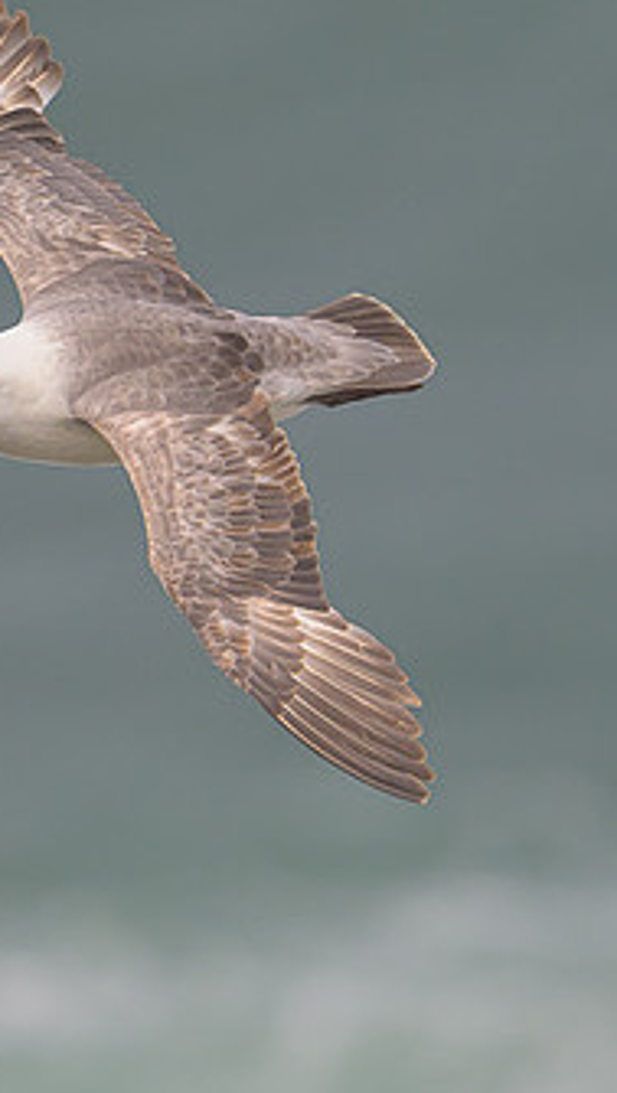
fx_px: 39466
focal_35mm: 1360
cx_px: 176
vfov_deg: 1.6
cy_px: 435
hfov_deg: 0.9
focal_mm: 560
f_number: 6.3
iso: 800
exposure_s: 1/3200
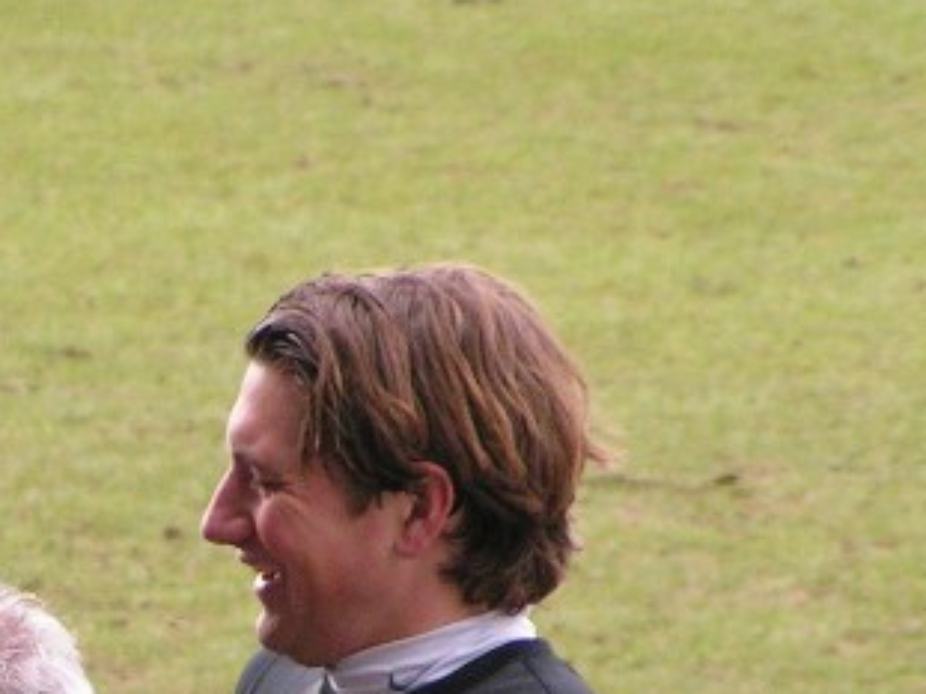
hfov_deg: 3.3
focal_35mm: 608
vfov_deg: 2.4
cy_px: 813
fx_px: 16258
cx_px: -54
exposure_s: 1/250
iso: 160
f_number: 3.5
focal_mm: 36.1
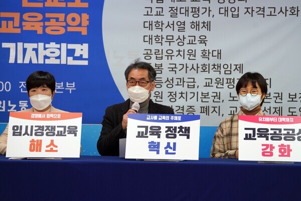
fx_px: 1145
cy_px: 100
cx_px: 150
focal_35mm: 137
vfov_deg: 10.0
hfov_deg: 15.0
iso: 1250
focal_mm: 137
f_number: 4
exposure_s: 1/160
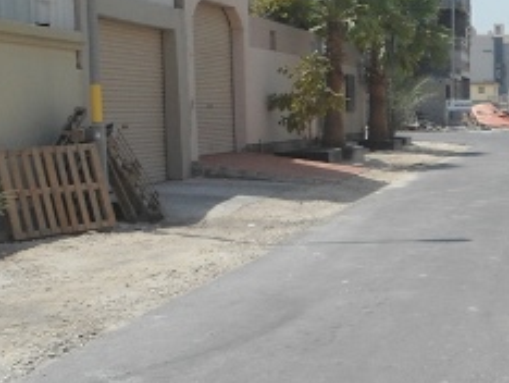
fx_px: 1045
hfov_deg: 24.8
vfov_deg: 20.6
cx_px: 605
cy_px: 296
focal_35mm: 71
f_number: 8
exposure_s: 1/250
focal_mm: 4.7
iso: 80
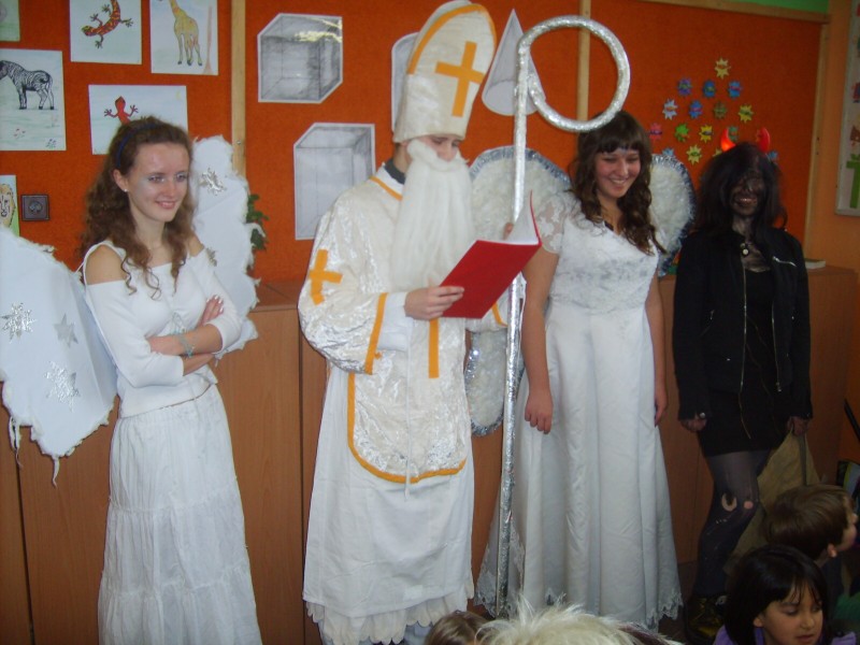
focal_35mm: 35
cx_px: 430
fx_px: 870
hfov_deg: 52.6
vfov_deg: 40.7
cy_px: 322
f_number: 2.8
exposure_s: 1/45
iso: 100
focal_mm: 5.8
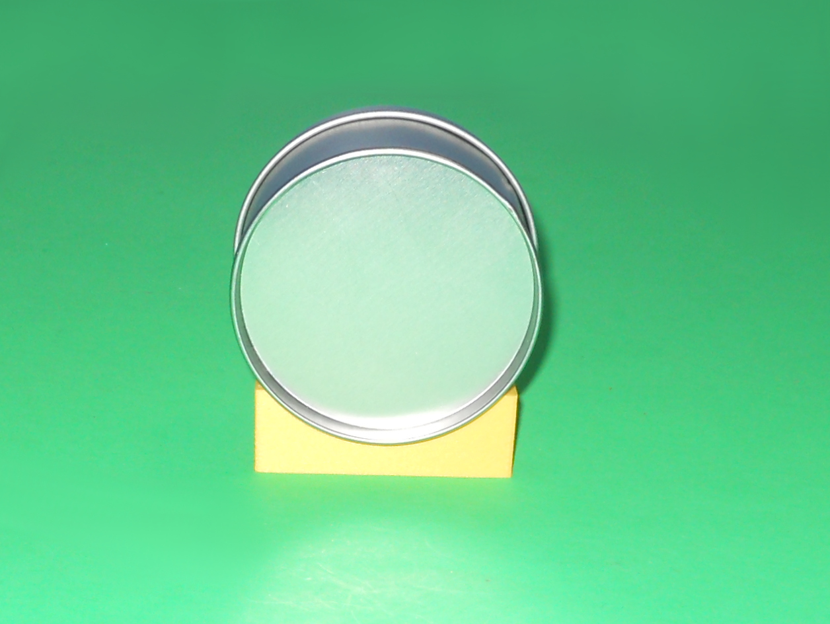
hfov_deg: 63.4
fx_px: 672
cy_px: 312
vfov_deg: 49.8
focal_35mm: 28
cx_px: 415
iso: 80
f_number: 2.7
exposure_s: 1/25
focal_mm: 5
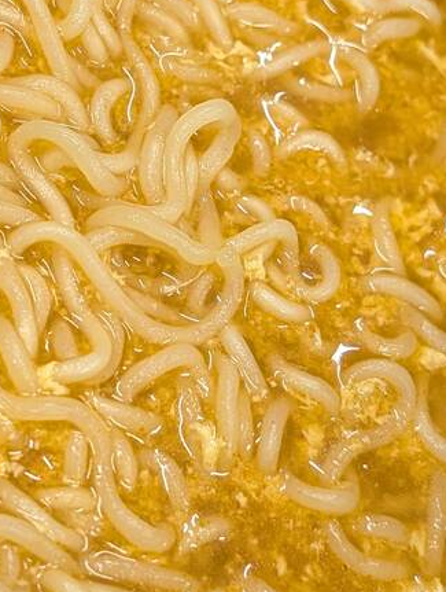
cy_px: 201
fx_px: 1524
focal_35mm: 89
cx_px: 169
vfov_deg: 21.9
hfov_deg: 16.6
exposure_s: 1/159
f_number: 1.68
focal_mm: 6.9
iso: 278
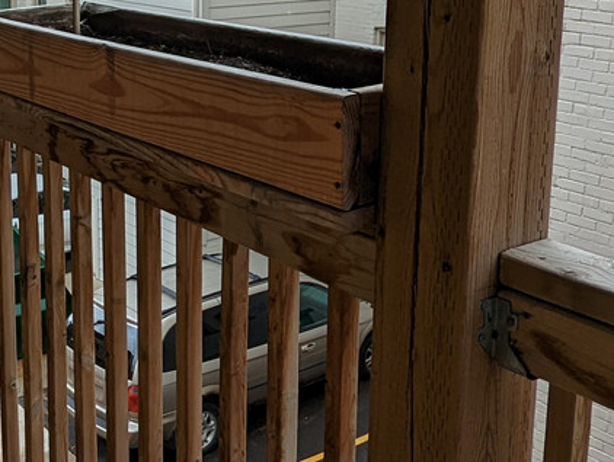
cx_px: 111
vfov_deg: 24.9
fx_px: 1031
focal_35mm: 58
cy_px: 90
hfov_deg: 32.2
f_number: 2.2
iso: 47
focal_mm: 2.35
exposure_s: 1/1689
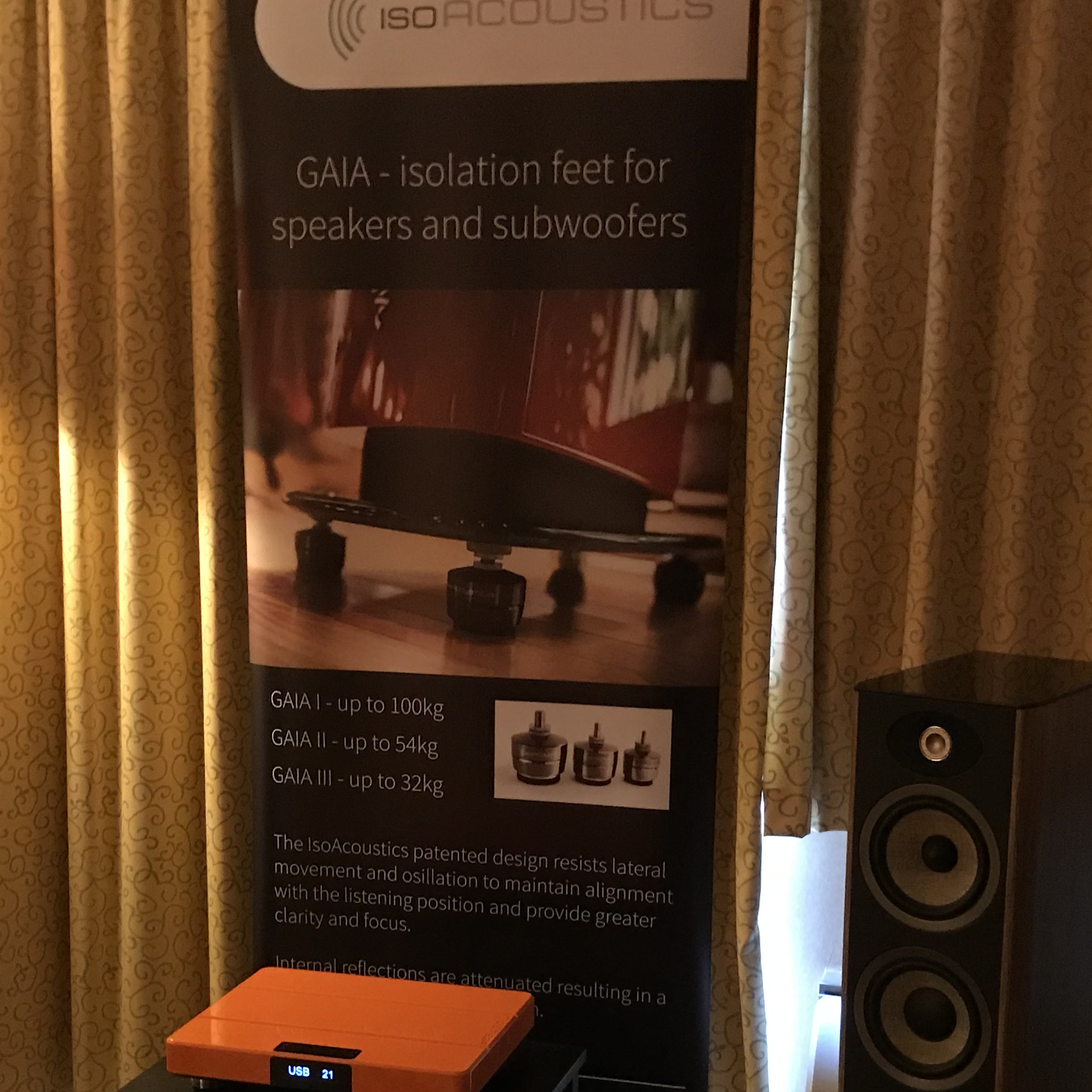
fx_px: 1963
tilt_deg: -12.6
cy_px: 845
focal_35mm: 55
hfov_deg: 31.0
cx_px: 454
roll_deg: -0.2
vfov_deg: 30.5
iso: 80
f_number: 1.8
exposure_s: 1/6
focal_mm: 3.99
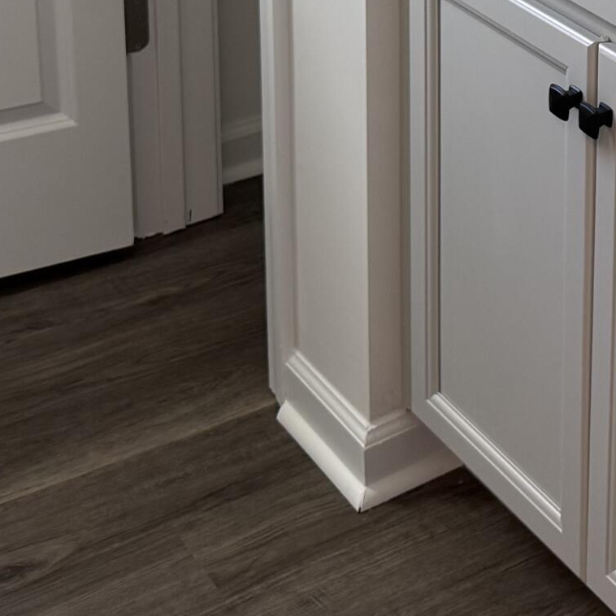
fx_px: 1691
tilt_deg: -13.2
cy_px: -222
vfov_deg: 18.9
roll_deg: -1.8
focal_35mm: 84
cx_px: 727
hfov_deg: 19.5
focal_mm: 6.76
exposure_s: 1/120
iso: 160
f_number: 1.78
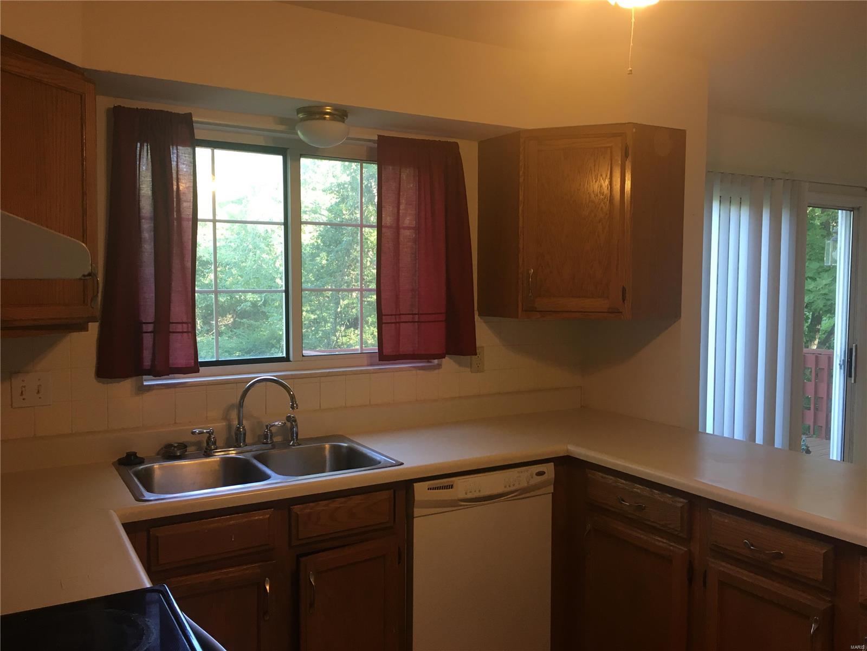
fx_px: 726
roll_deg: +0.8
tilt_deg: -3.7
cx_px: 434
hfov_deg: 61.7
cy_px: 326
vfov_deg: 48.2
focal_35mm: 29
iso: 40
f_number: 2.2
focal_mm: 4.15
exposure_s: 1/30
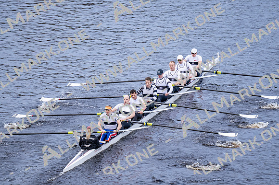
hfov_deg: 6.9
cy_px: 92
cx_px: 140
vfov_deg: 4.6
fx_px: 2324
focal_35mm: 300
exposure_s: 1/2000
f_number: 2.8
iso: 900
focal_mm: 200
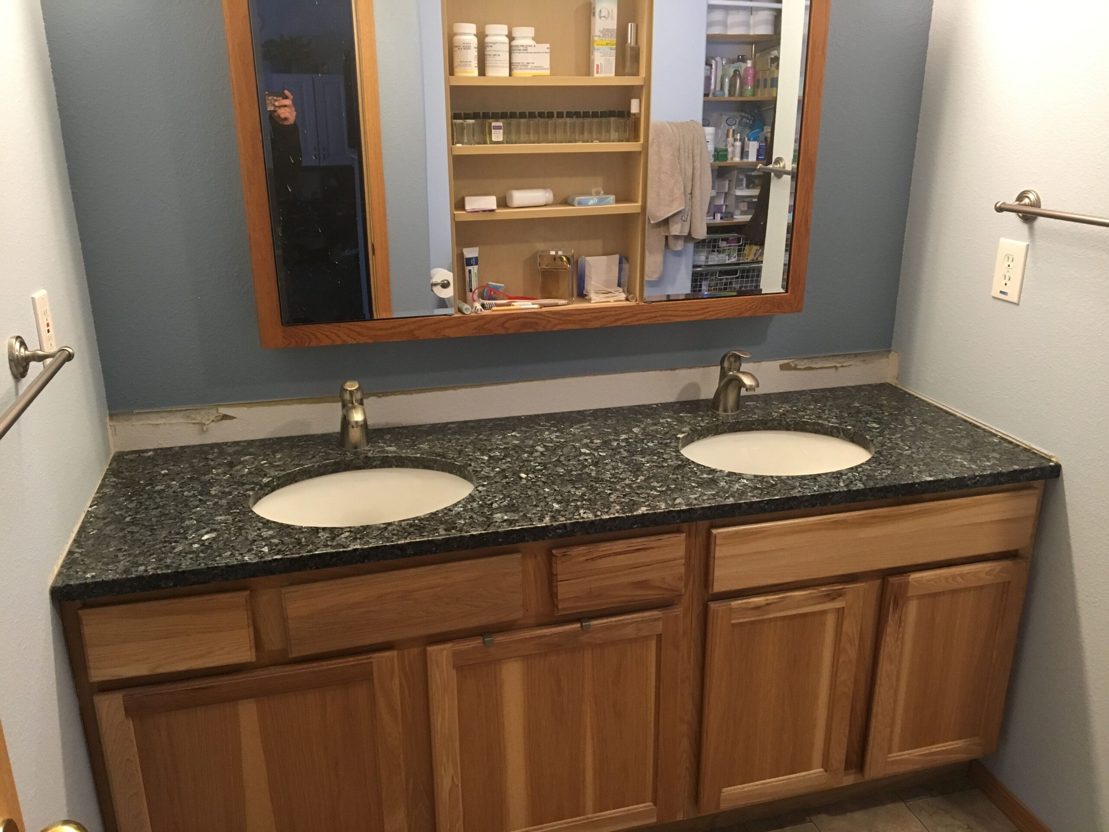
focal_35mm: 29
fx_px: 929
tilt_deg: -19.3
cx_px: 554
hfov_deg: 61.7
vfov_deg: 48.2
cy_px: 416
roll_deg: +0.5
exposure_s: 1/30
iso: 125
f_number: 2.2
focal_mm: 4.15
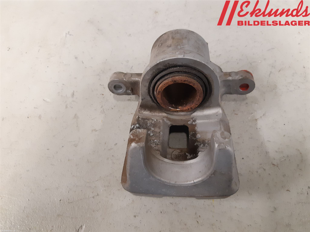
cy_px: 116
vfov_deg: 53.1
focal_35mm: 26
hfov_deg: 67.3
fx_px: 233
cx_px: 155
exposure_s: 1/33
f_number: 1.7
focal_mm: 3.93
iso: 200
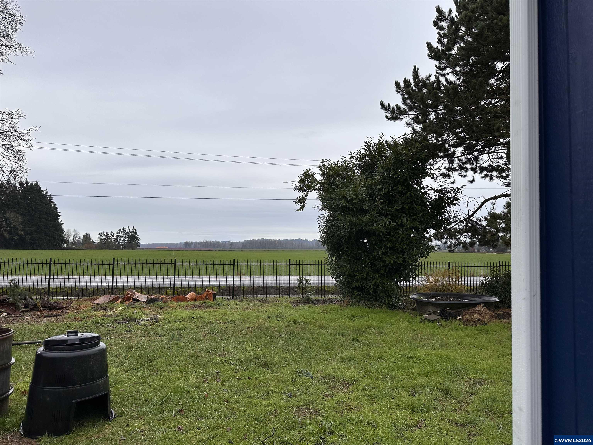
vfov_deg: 56.8
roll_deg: -0.4
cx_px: 296
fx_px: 411
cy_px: 222
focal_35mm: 24
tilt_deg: +3.2
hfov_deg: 71.6
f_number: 1.78
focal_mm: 6.86
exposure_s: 1/962
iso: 80
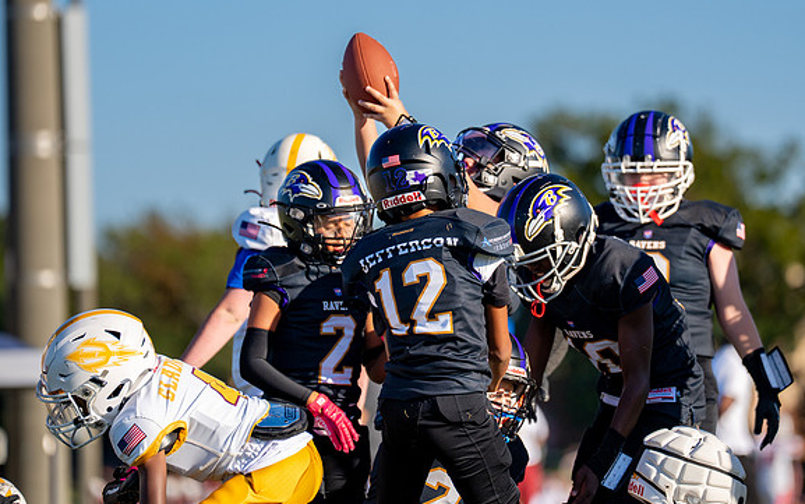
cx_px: 437
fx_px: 6891
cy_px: 214
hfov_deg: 6.7
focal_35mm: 314
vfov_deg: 4.2
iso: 160
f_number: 2.8
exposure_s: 1/3200
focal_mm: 200
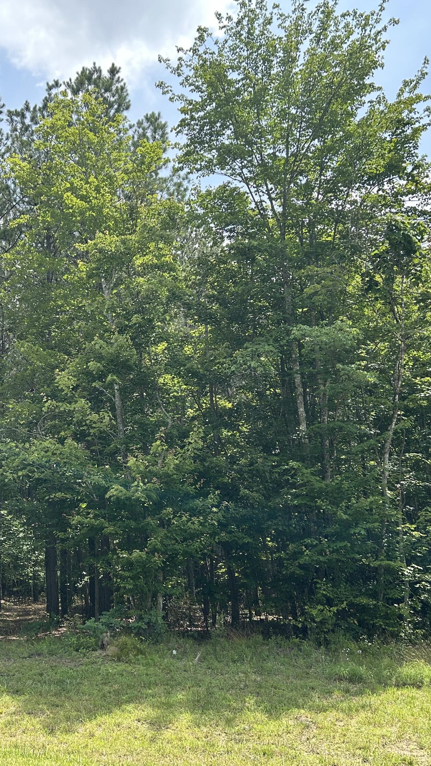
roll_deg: +1.0
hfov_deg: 30.2
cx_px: 70
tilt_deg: +16.8
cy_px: 383
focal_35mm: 38
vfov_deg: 52.8
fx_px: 772
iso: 50
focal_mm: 5.7
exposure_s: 1/1295
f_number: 1.5
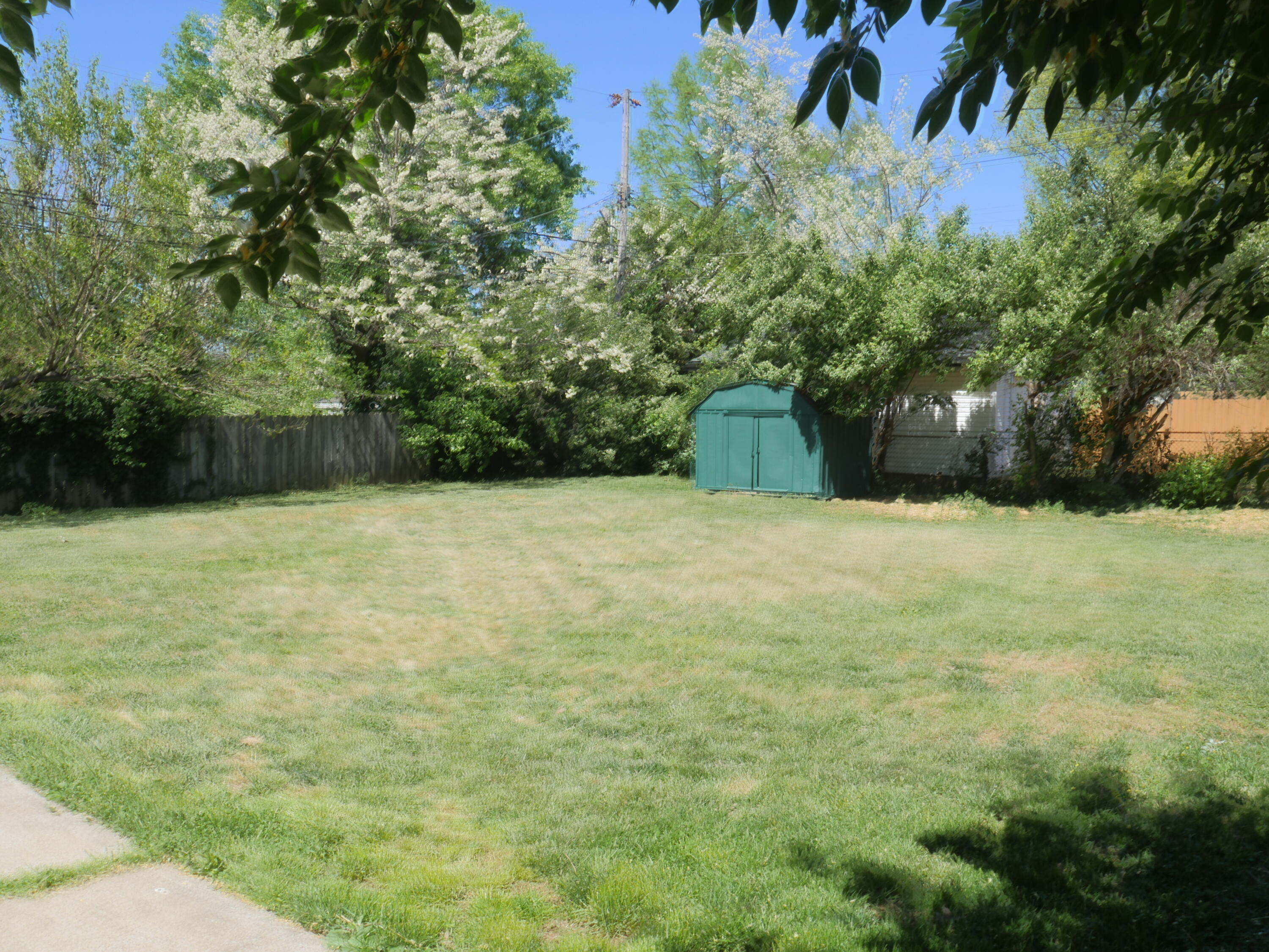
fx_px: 1100
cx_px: 634
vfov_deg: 46.8
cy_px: 476
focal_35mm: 30
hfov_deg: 60.0
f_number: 16
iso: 200
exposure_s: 1/60
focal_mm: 15
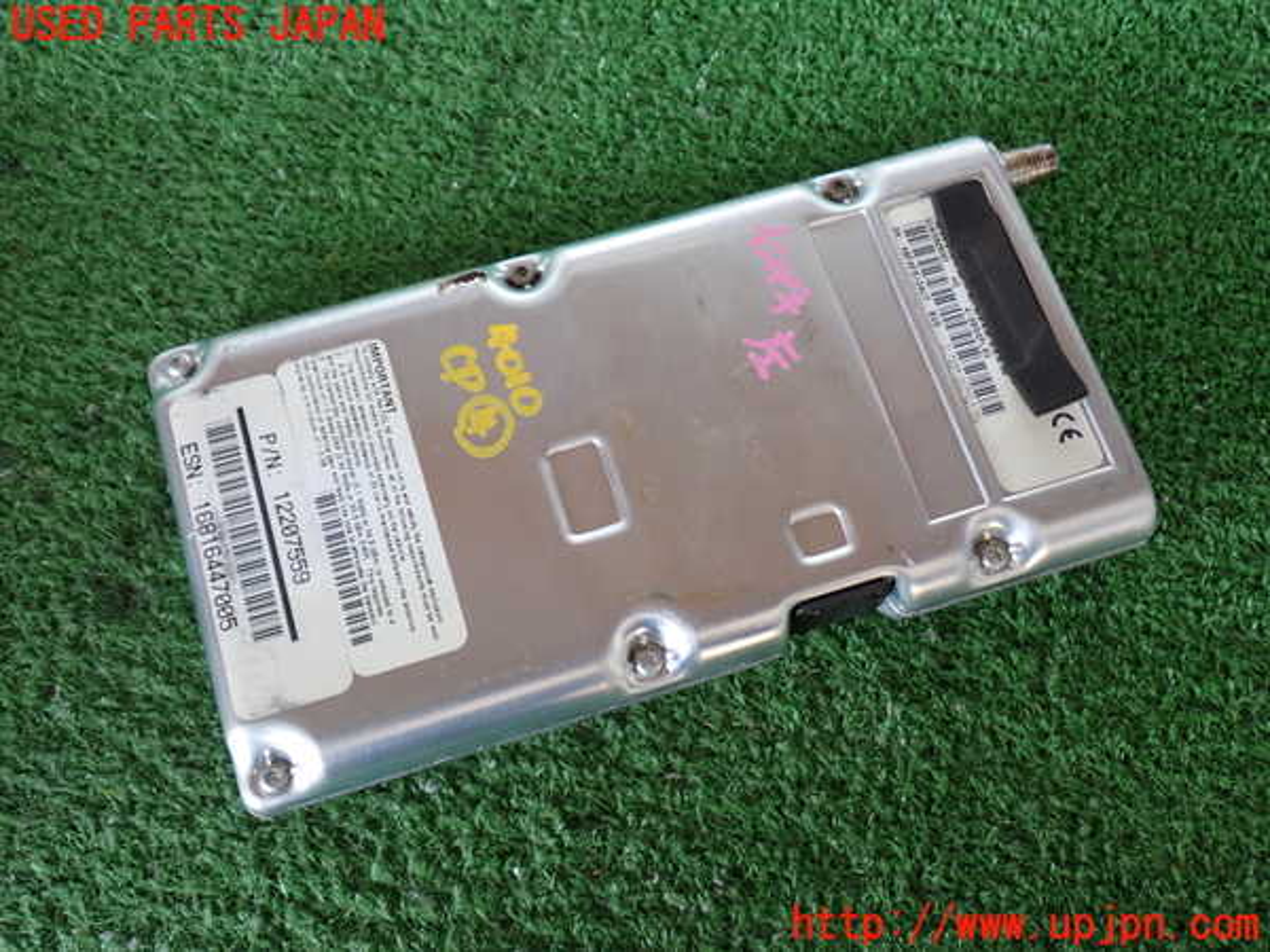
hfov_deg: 49.0
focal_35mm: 38
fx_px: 1394
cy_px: 476
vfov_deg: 37.7
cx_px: 635
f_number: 2.7
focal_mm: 6.83
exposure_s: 1/80
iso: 200
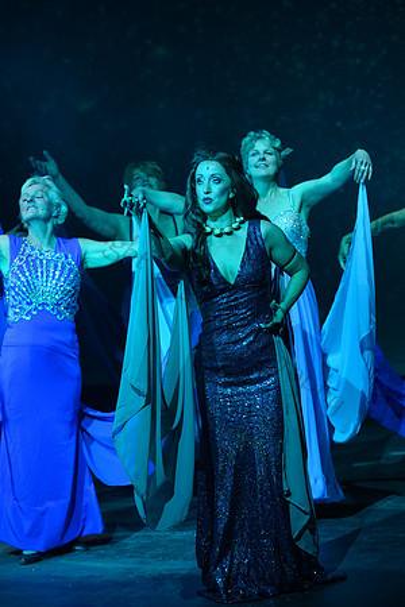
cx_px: 202
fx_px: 1772
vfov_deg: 19.5
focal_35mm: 105
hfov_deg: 13.0
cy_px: 304
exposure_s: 1/160
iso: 1250
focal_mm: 105
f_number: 3.5
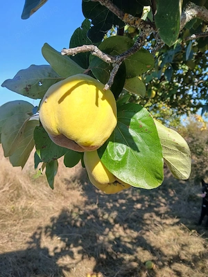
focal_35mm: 26
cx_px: 104
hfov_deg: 53.1
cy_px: 138
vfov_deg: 67.3
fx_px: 208
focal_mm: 3.98
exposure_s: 1/333
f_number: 1.8
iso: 20
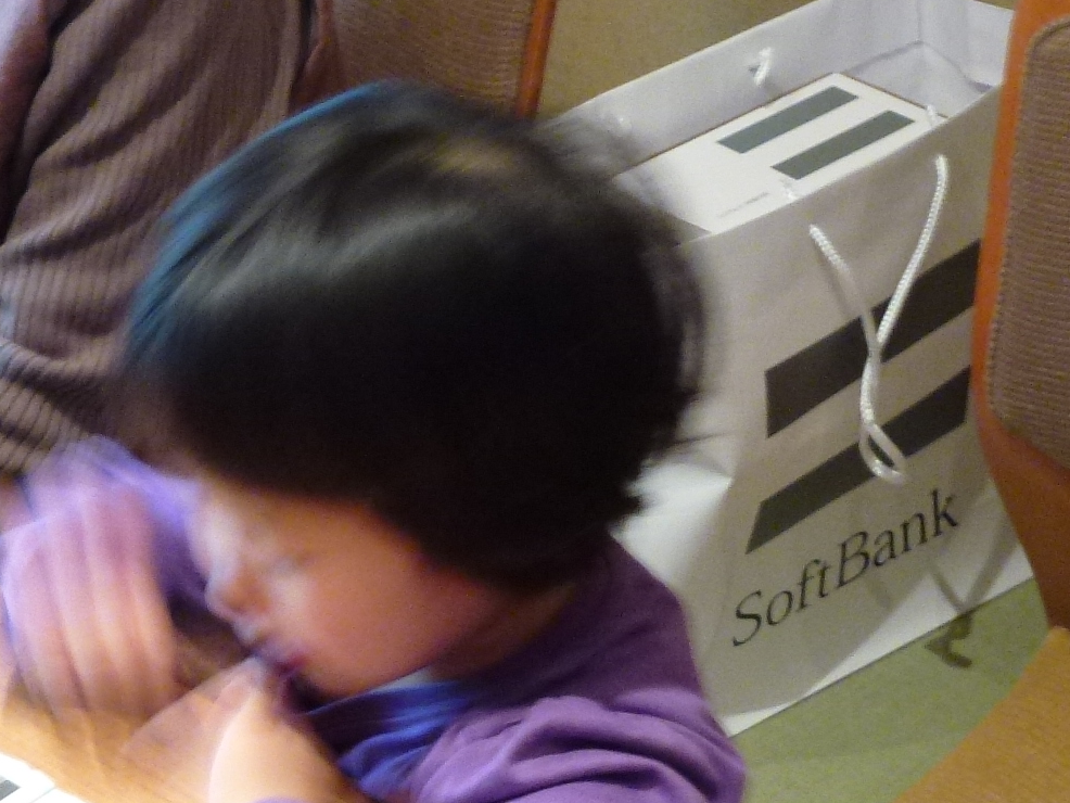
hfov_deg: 14.5
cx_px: 184
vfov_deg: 11.0
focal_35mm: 135
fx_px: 4174
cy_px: 207
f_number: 4.3
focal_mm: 9.4
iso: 200
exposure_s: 1/4
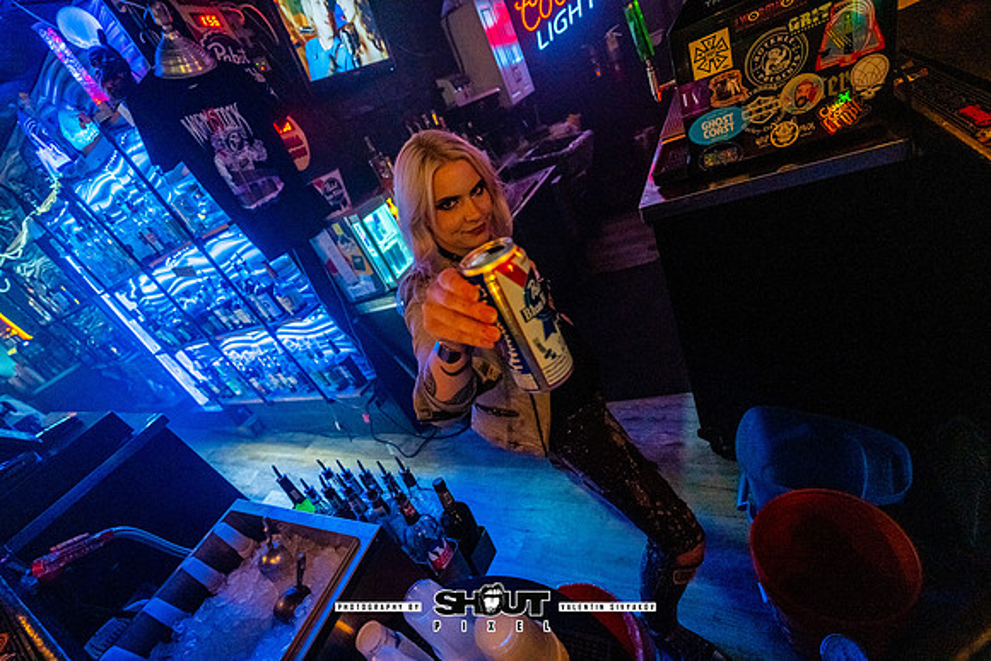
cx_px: 496
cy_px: 330
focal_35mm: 15
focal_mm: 15.1
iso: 3200
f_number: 2.8
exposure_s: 1/200
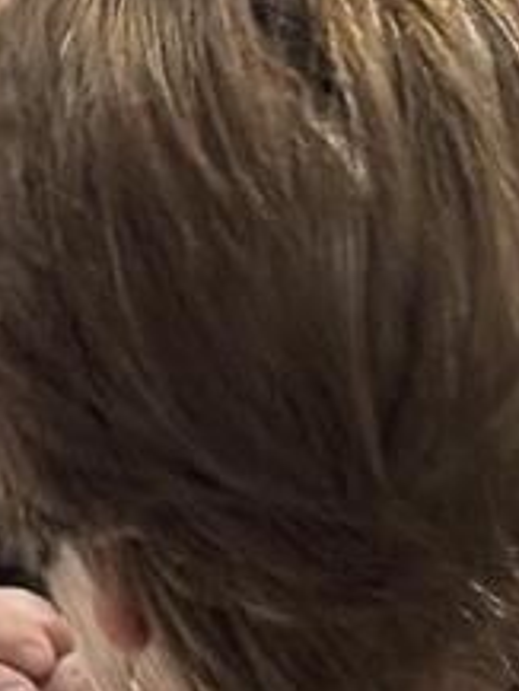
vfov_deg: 6.9
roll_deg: +0.3
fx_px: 5732
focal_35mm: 287
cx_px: -1232
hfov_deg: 4.9
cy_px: 532
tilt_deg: -15.6
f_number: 1.6
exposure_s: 1/30
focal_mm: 5.96
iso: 320
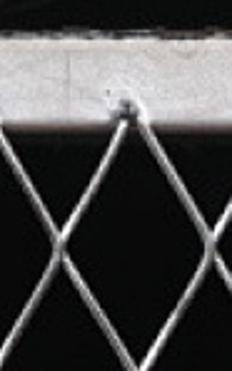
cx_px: -786
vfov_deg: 3.7
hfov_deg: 2.3
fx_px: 5600
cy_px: -520
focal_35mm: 553
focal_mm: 50
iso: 160
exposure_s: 1/60
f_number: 6.3
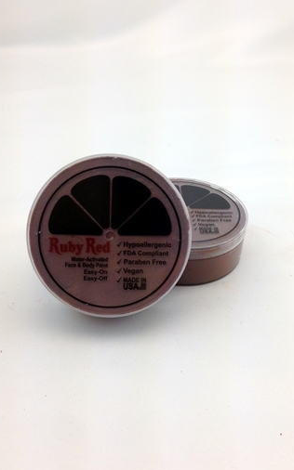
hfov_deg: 33.4
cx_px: 179
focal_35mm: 38
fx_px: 487
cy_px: 233
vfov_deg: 51.6
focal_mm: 4.12
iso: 50
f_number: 2.4
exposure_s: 1/165
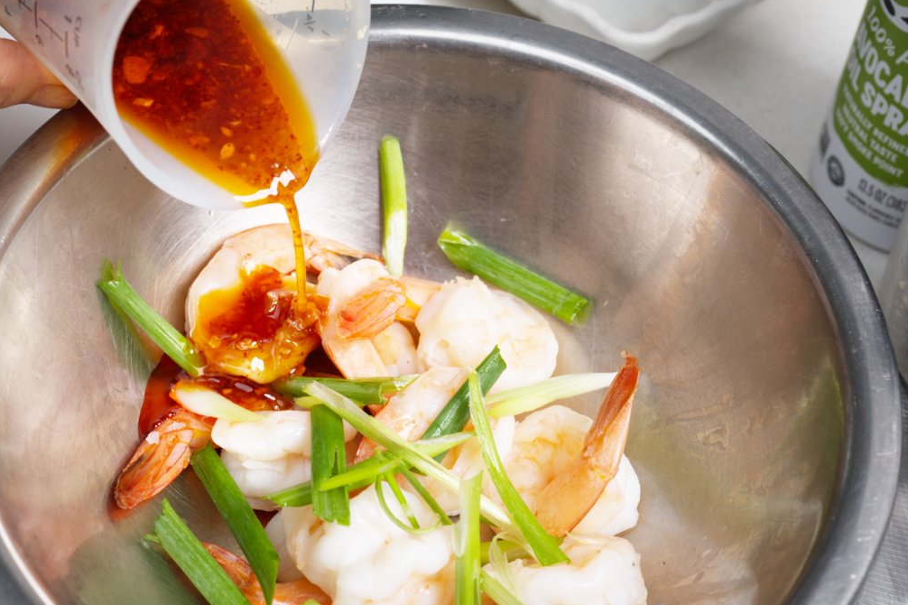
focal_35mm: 68
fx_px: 1714
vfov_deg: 20.0
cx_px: 393
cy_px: 335
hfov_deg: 29.6
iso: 1000
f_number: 8
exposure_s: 1/1000
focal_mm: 57
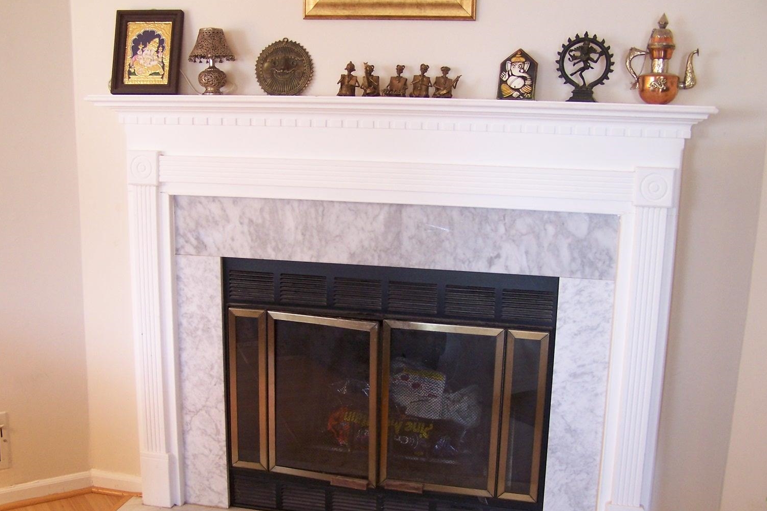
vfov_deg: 32.6
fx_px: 873
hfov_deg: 47.4
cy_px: 293
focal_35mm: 41
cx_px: 380
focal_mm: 6.3
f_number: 2.8
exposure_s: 1/10
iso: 140
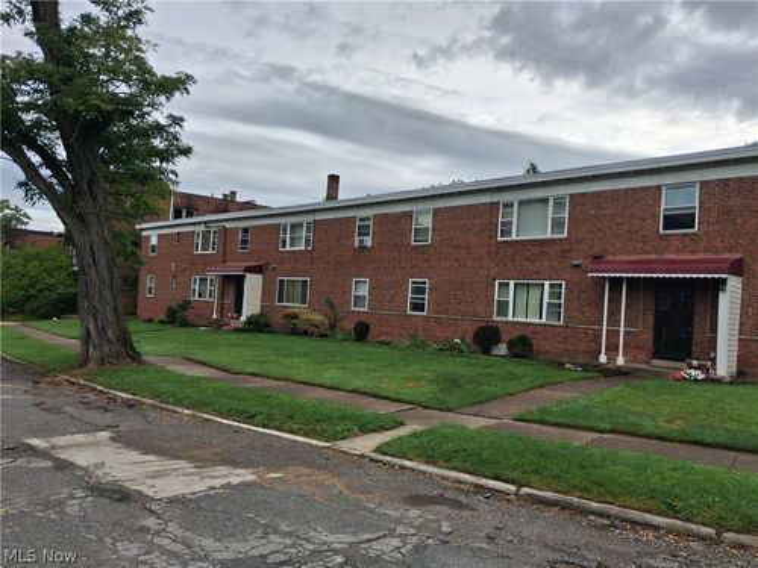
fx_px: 591
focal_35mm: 27
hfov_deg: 65.3
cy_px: 284
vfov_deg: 51.4
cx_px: 379
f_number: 1.8
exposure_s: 1/608
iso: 25
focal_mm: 4
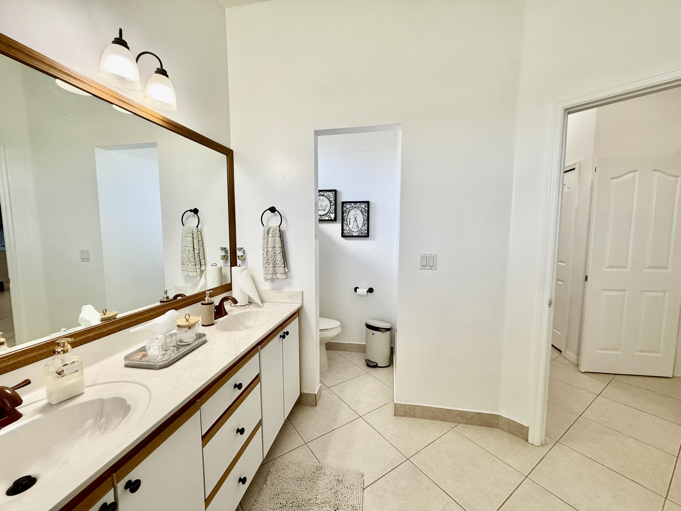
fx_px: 275
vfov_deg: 85.7
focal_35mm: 14
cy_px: 256
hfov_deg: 102.1
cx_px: 340
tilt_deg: -5.0
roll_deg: -0.4
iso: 100
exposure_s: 1/120
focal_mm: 2.22
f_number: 2.2
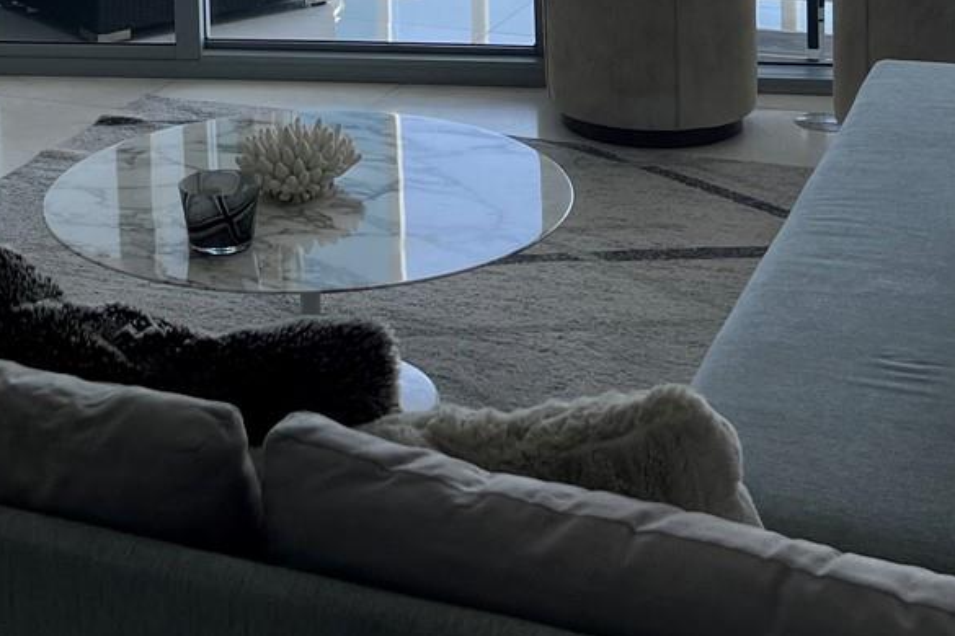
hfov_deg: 27.0
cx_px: 242
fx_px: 1963
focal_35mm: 74
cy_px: -254
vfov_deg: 17.0
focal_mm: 5.7
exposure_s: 1/643
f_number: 1.5
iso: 50
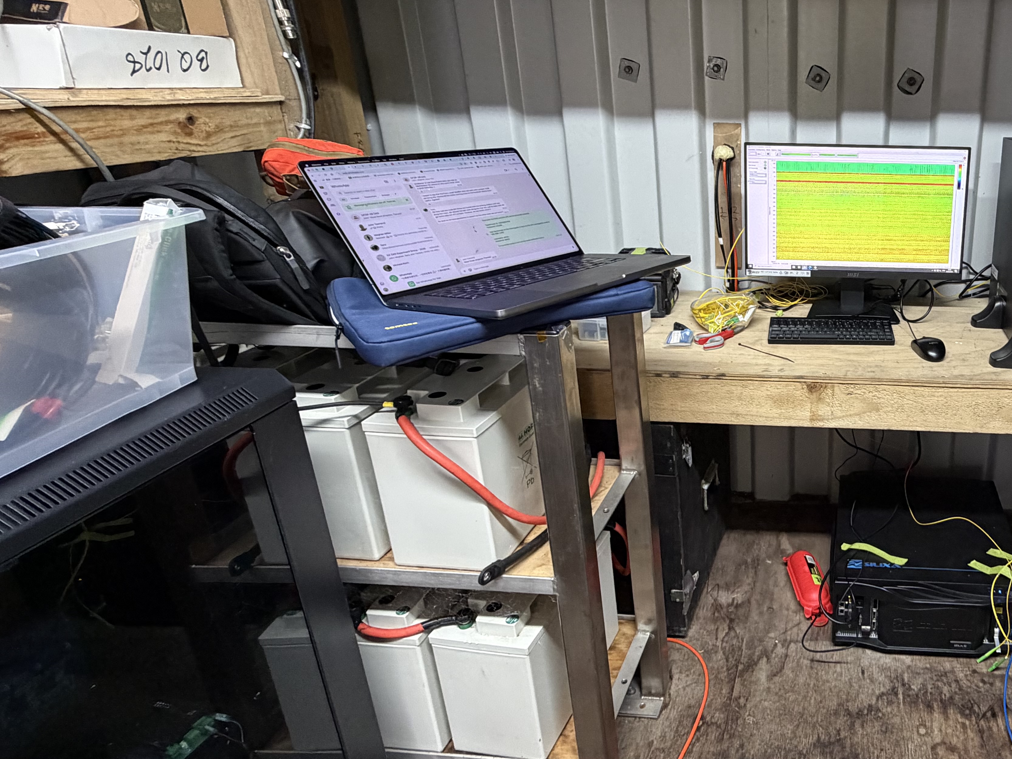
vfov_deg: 56.6
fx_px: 702
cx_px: 829
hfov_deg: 64.4
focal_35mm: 24
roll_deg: -1.8
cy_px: 329
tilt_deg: -19.5
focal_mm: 2.22
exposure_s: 1/51
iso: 320
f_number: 2.2
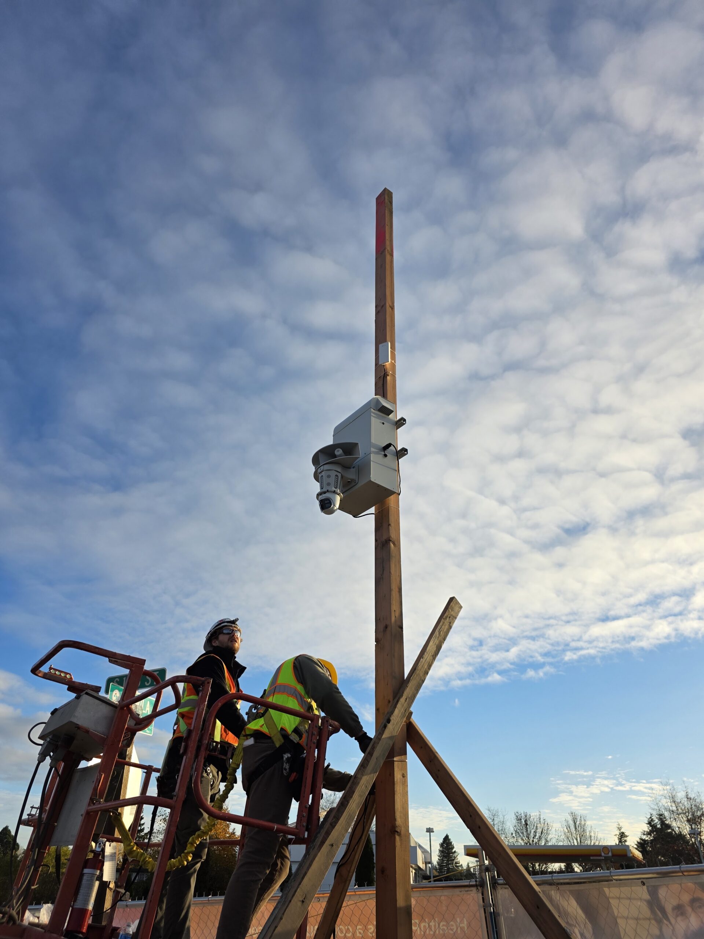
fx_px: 624
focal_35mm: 23
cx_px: 352
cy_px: 470
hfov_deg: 58.9
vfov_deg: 73.9
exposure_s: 1/4057
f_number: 1.7
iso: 80
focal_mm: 6.3
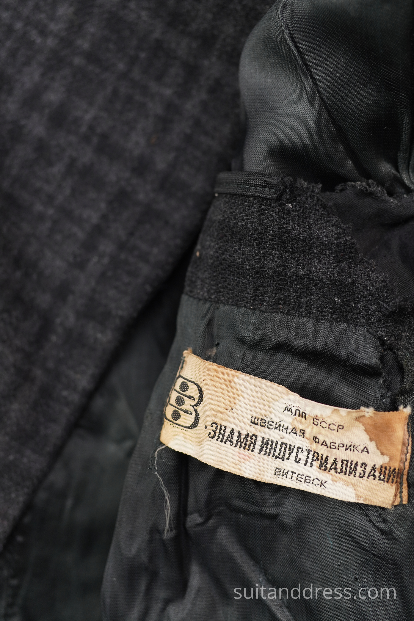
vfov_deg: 41.1
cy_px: 310
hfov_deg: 28.1
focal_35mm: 48
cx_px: 207
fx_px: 828
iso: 400
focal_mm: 32
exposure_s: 1/80
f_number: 3.2
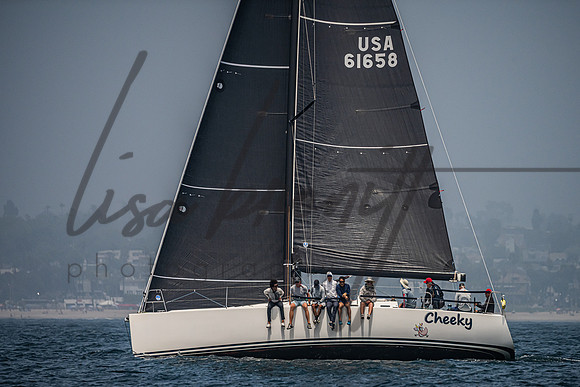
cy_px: 225
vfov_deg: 3.0
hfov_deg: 4.4
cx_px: 323
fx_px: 7504
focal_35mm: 466
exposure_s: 1/5000
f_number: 6.3
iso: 400
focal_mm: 400
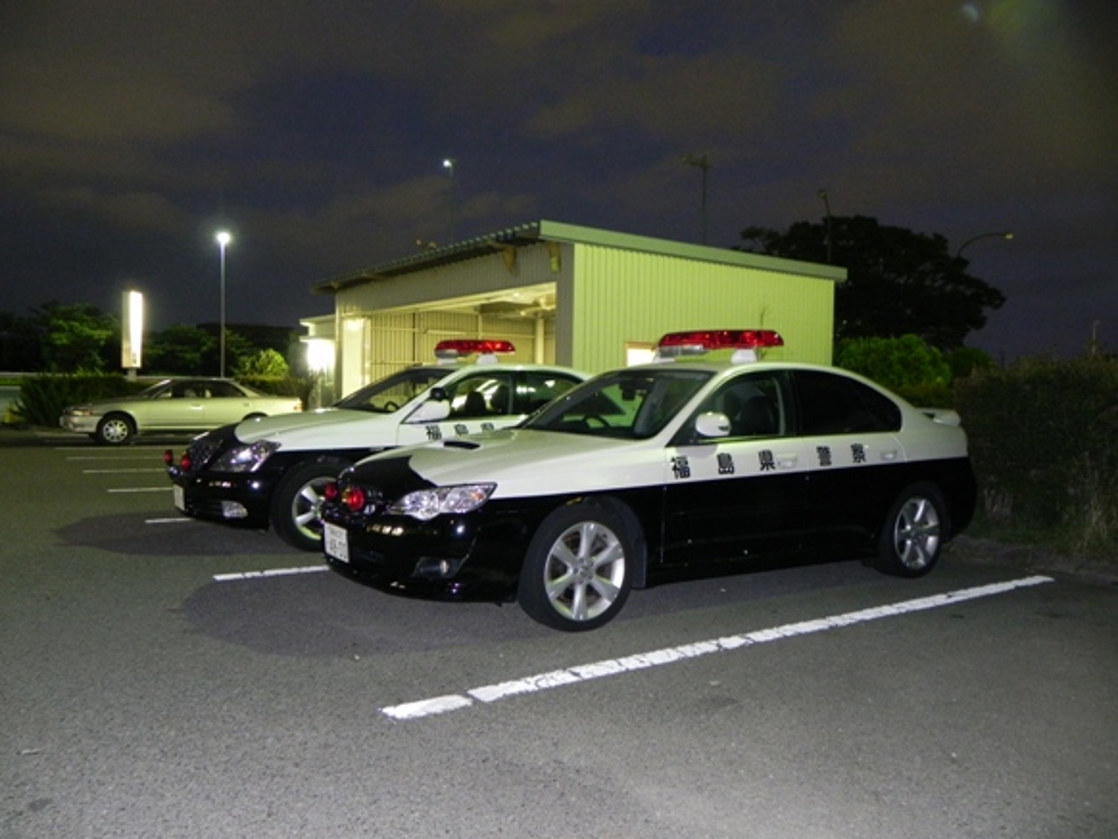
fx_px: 840
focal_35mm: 26
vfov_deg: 53.1
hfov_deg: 67.3
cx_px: 559
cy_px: 420
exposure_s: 1/2
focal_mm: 4.6
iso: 400
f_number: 2.8
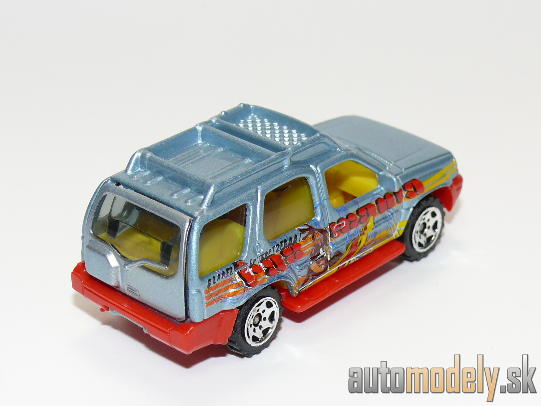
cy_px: 203
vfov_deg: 15.6
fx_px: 1485
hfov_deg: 20.7
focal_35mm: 95
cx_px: 270
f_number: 4
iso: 100
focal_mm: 12.9
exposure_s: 1/30
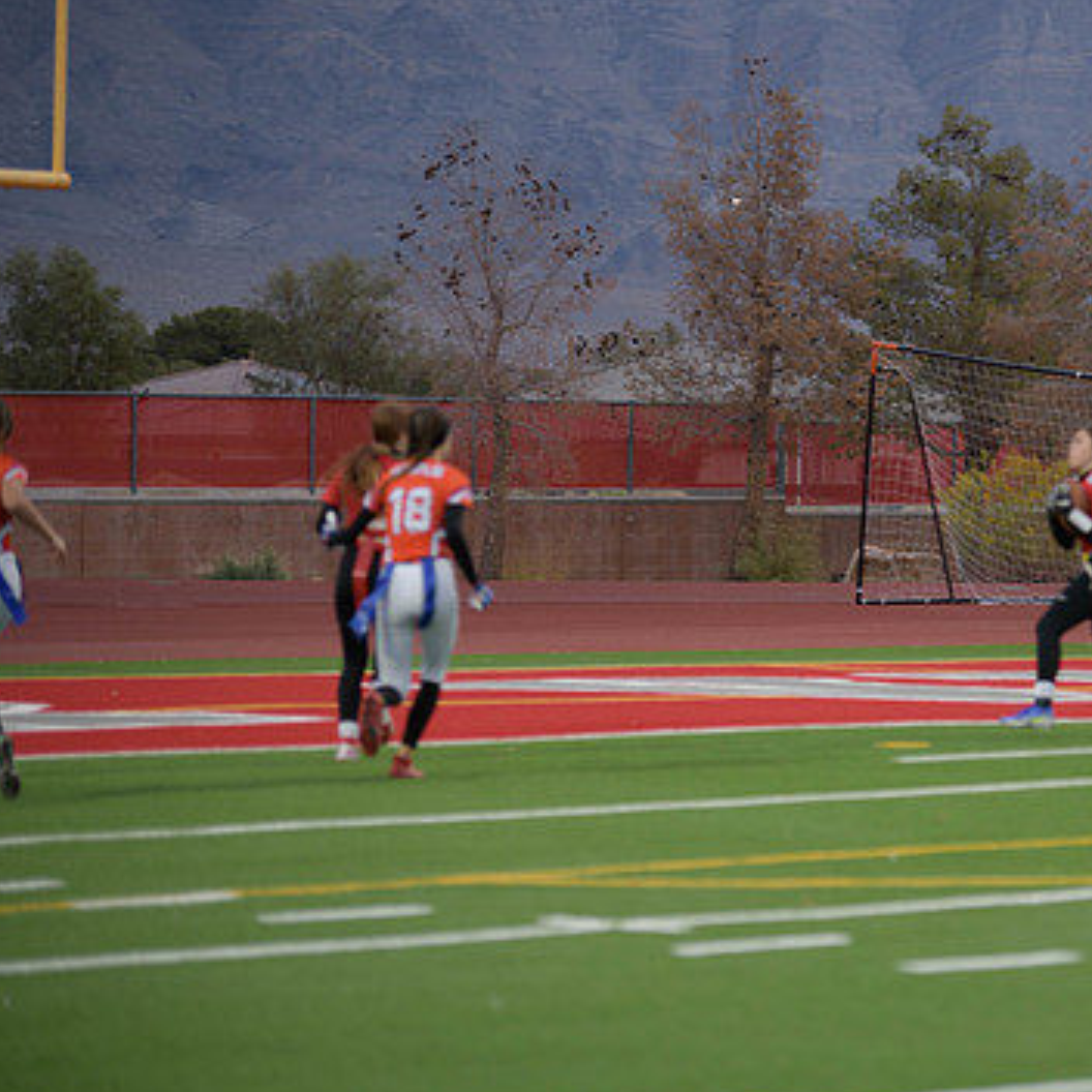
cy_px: 520
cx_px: 875
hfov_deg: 8.9
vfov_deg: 8.9
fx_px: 6995
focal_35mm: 196
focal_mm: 140
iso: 250
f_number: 2.8
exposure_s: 1/200
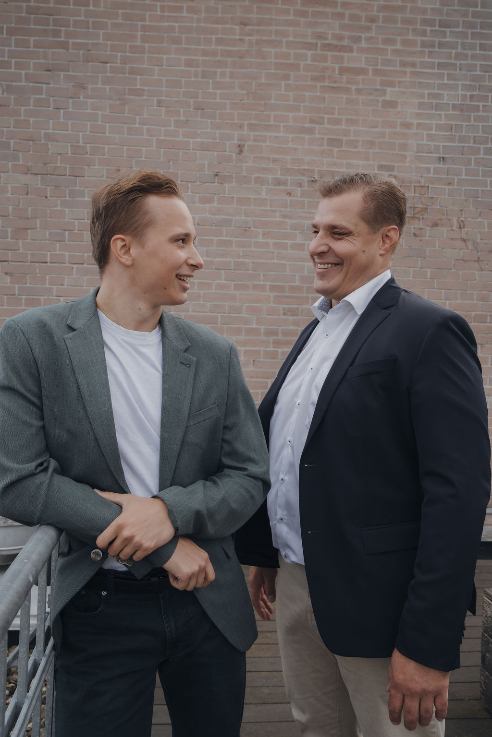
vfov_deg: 60.3
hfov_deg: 42.3
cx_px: 246
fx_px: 635
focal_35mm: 31
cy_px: 368
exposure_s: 1/500
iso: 640
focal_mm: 31
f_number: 8
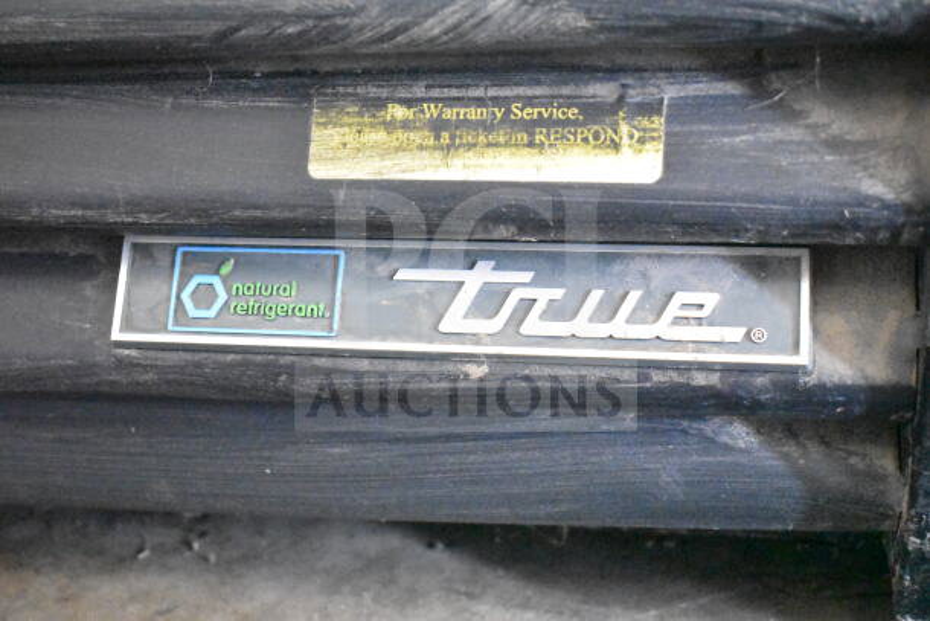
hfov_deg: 36.9
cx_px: 465
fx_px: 1395
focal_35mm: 54
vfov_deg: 25.1
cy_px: 310
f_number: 4.8
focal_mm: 36
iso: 22800
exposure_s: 1/60
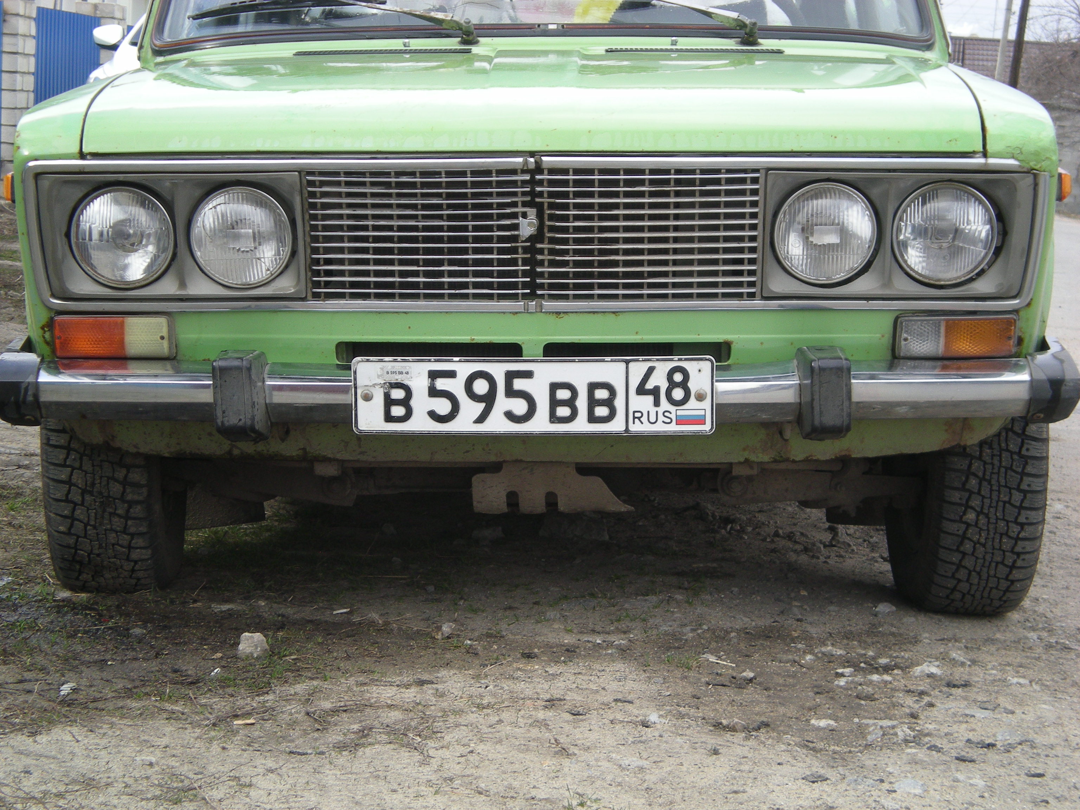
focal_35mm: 87
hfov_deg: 22.5
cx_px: 540
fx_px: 2714
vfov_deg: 17.0
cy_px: 405
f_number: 5.1
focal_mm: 14.3
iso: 74
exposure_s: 1/127
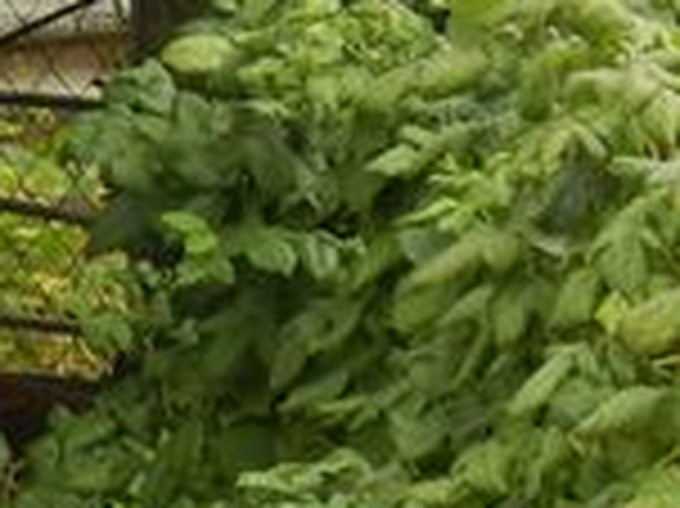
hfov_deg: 3.0
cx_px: -295
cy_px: 1218
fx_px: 12759
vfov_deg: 2.3
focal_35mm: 650
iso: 125
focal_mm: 20.5
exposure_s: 1/100
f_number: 4.6
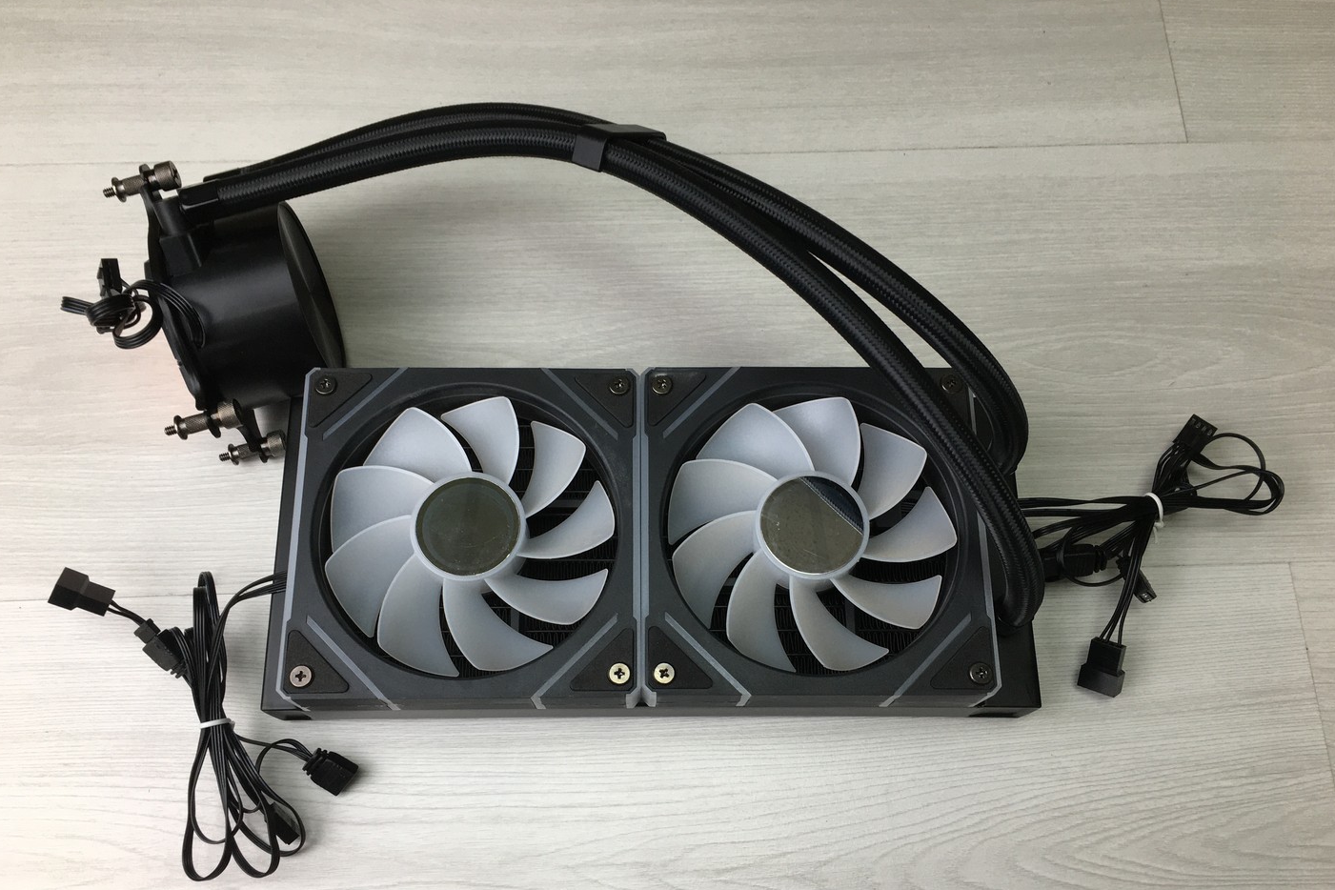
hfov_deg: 60.3
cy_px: 508
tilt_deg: -72.1
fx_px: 1149
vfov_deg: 42.2
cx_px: 658
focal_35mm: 31
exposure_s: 1/100
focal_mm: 4.15
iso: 40
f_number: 2.2
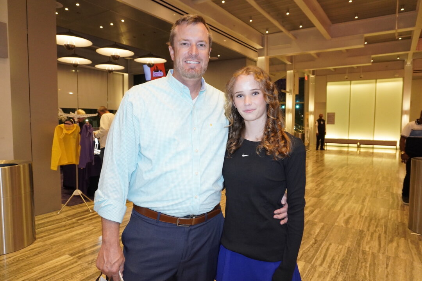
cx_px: 211
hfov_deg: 73.7
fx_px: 281
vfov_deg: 53.1
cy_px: 140
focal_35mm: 24
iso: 2500
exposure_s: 1/125
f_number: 5
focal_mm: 16
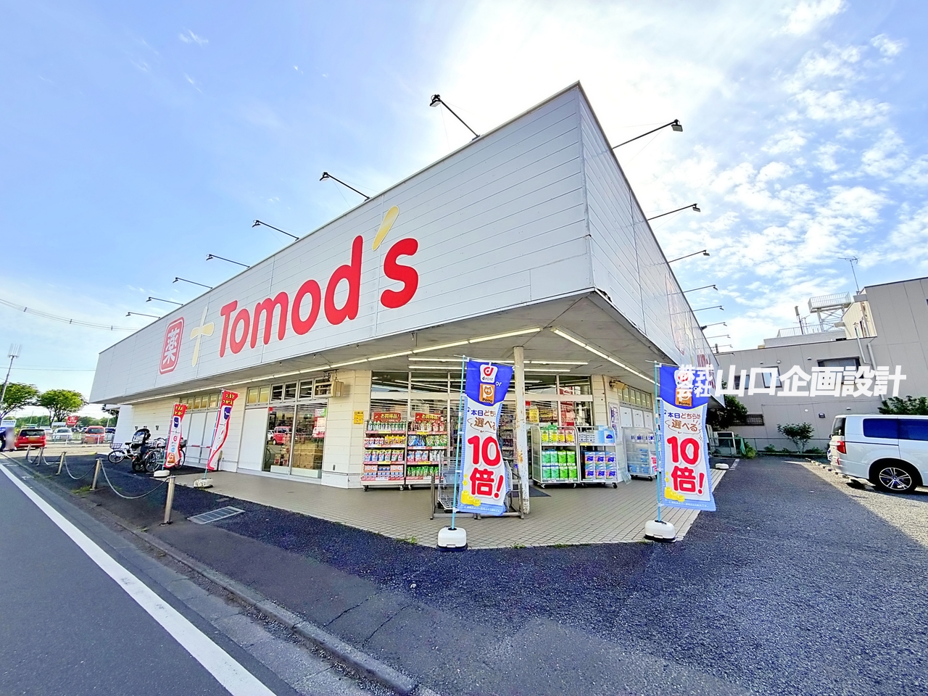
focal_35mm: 14
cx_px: 464
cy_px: 348
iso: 25
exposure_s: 1/1312
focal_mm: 2.22
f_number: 2.2
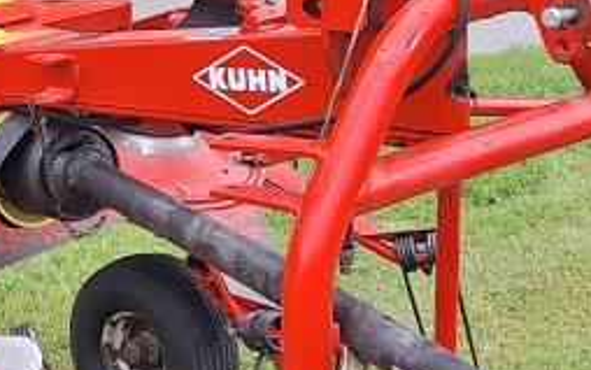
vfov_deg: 10.3
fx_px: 1982
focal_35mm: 123
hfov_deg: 16.5
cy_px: -193
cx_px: -33
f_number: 1.8
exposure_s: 1/581
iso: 40
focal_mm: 5.54
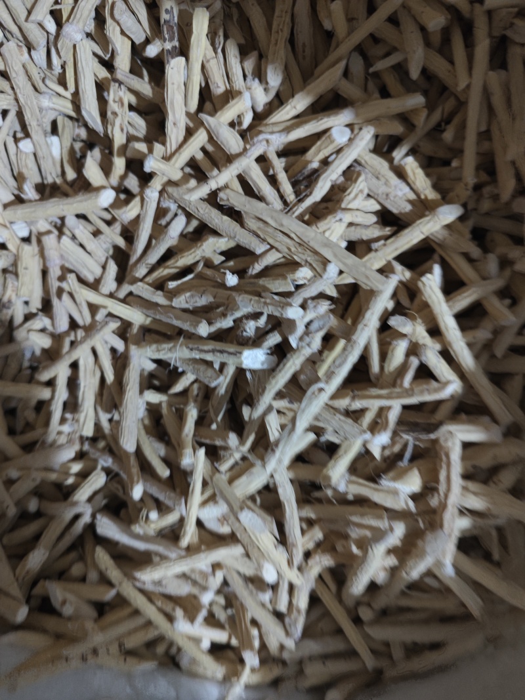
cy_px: 350
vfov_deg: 71.6
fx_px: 485
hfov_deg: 56.8
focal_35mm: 24
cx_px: 262
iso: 1000
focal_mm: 5.84
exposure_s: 1/30
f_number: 1.6
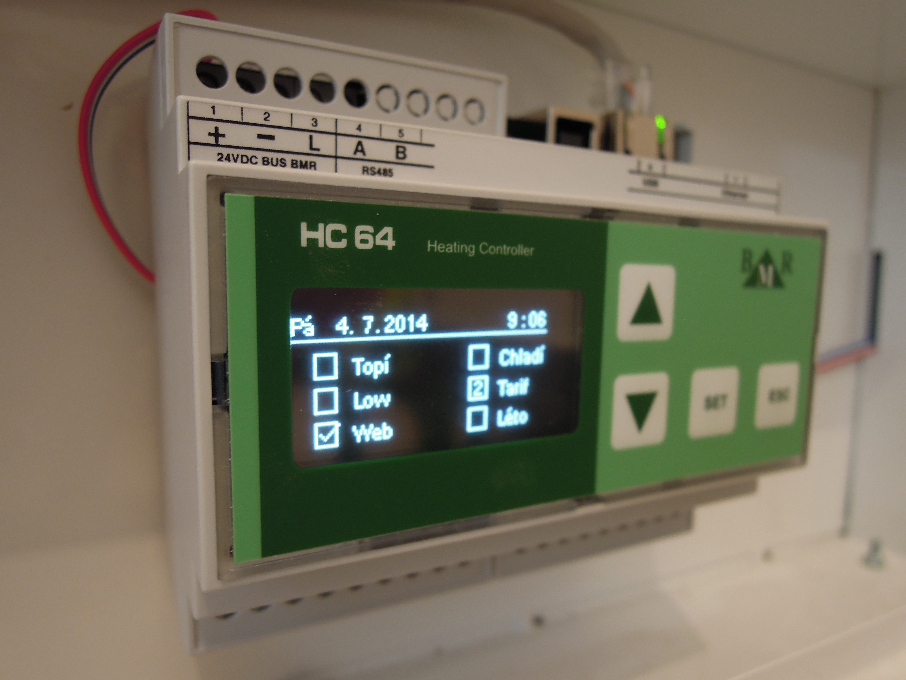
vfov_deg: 56.8
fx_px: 628
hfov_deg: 71.6
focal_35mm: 24
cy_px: 340
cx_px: 453
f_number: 2.2
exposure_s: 1/10
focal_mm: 4.3
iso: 160
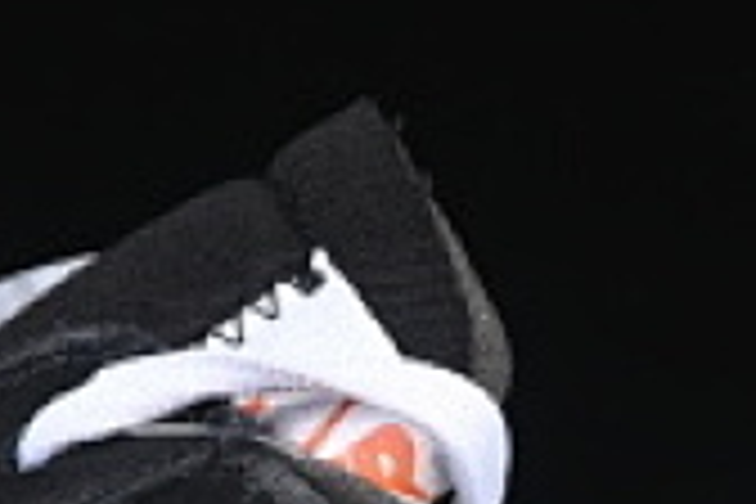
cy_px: 778
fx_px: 10142
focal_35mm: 483
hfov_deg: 4.3
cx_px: -297
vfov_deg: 2.8
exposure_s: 1/60
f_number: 6.3
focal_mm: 50
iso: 160
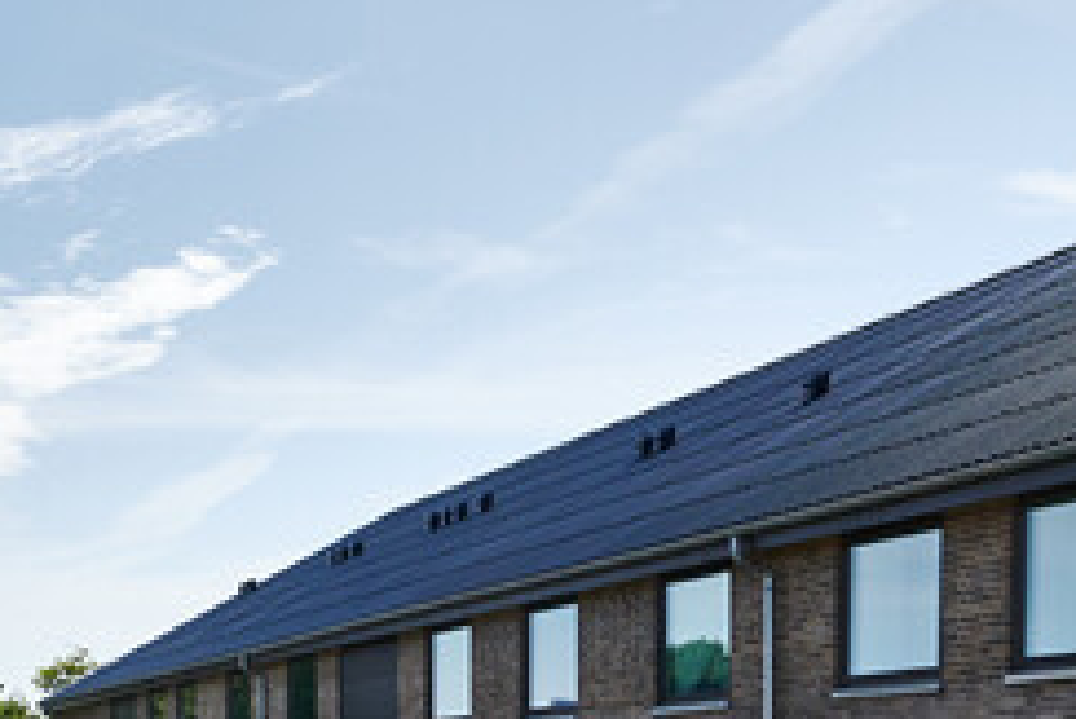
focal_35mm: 62
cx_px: -370
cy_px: 873
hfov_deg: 26.7
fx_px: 1854
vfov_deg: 20.5
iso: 200
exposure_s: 1/1000
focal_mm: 14
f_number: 6.3
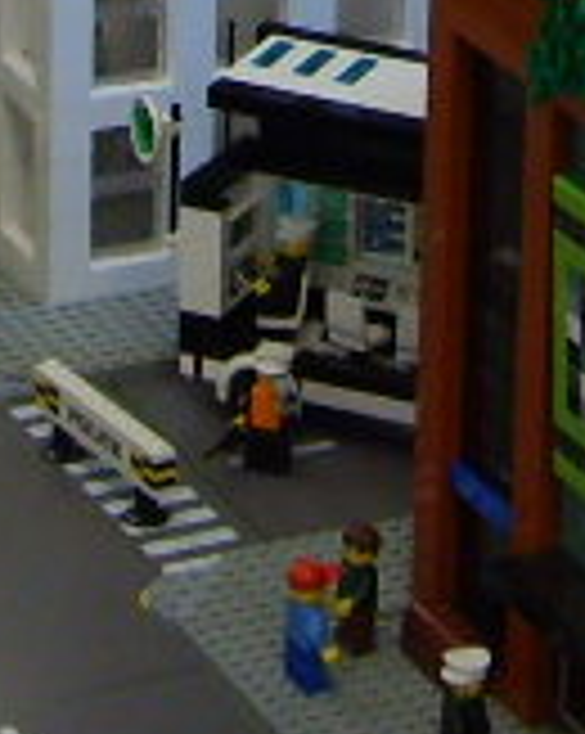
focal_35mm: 215
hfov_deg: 7.2
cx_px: 306
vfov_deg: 8.7
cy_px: -563
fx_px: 4662
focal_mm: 5.8
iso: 100
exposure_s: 1/30
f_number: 2.8
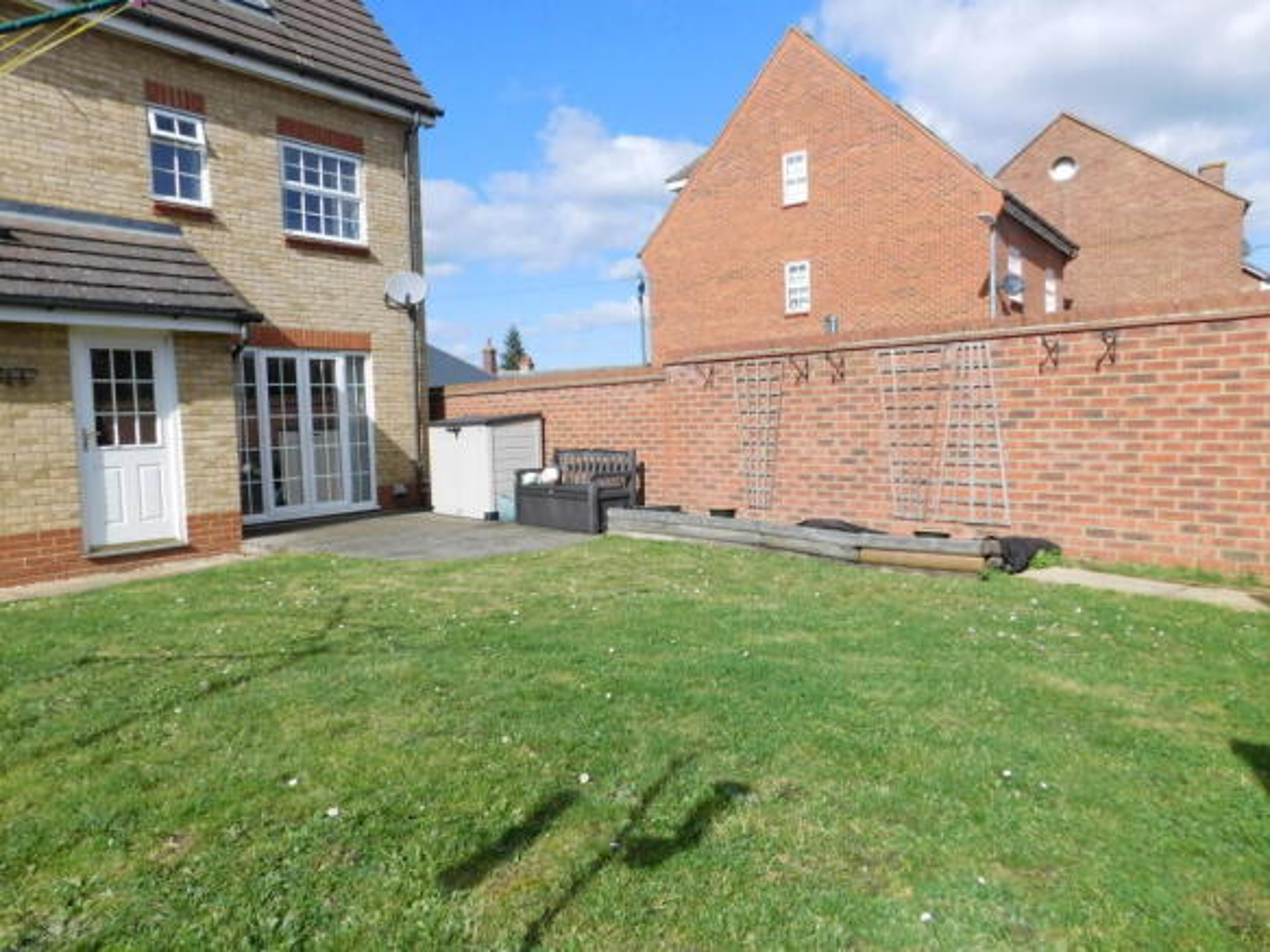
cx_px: 635
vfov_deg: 58.9
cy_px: 476
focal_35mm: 23
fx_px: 844
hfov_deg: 73.9
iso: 400
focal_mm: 4
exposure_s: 1/1500
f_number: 6
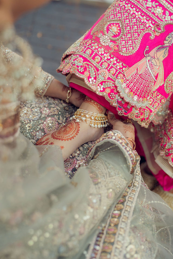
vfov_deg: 54.4
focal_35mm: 35
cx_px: 86
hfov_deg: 37.9
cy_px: 130
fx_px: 252
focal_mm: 35
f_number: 2
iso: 800
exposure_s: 1/1250
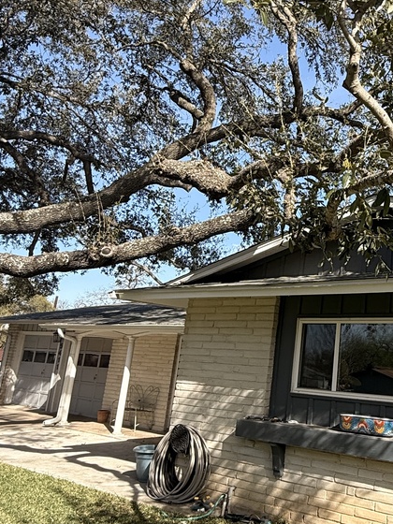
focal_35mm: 36
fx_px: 545
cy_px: 239
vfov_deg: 51.3
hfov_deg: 36.8
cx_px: 363
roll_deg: -2.6
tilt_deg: +14.9
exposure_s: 1/820
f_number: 2.2
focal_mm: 2.22
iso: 50
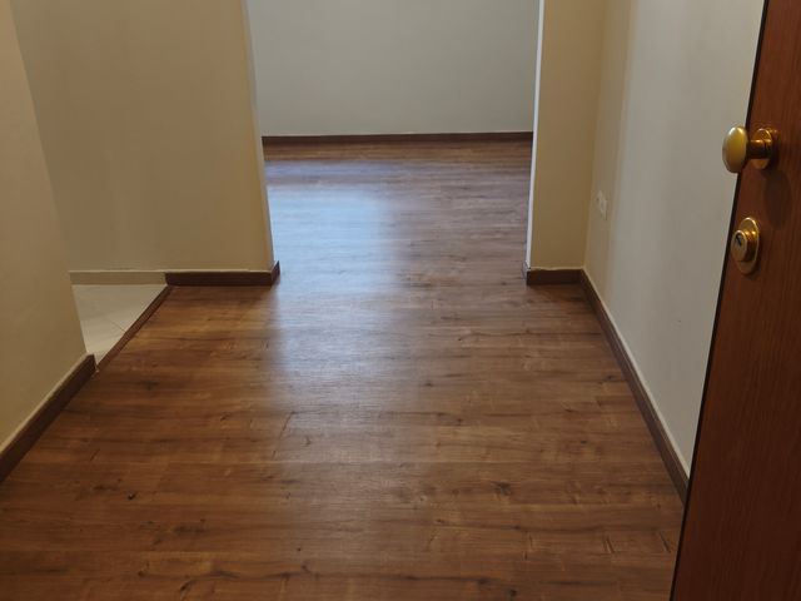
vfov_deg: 58.9
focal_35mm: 23
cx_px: 400
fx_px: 532
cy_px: 300
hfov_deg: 73.9
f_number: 1.7
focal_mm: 6.06
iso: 1000
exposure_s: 1/50
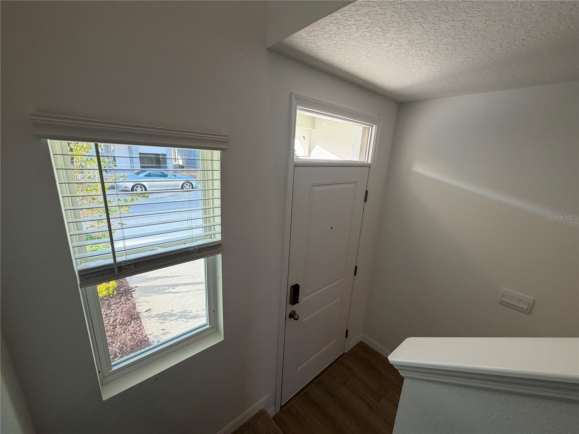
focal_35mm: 14
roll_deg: -3.1
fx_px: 234
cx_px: 290
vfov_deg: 85.7
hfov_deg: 102.1
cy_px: 217
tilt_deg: -15.4
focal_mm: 2.22
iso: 100
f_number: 2.2
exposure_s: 1/121
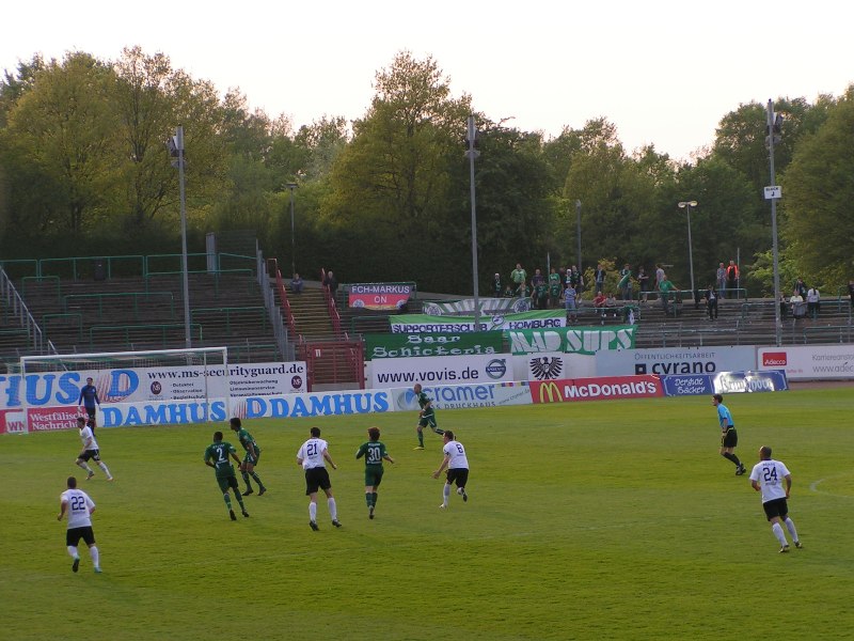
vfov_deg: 10.9
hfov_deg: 14.5
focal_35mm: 136
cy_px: 320
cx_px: 427
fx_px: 3355
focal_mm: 20.9
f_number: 4.5
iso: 50
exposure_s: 1/200
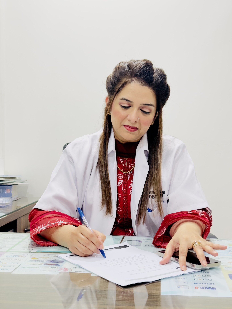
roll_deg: -0.9
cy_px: 152
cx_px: 127
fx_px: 483
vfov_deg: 35.5
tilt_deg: -2.0
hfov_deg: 27.0
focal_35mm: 54
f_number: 1.78
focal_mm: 6.86
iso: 250
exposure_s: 1/51
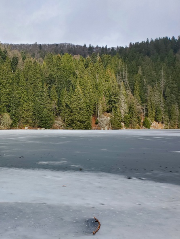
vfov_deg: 52.6
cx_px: 23
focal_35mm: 35
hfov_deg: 38.3
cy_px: 120
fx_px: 242
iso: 50
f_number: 2.4
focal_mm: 4.3
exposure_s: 1/777
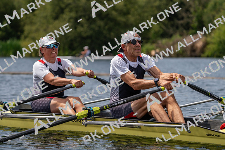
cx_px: 112
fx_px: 1250
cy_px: 75
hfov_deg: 10.3
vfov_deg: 6.9
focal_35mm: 200
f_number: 5.6
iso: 200
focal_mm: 200
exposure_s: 1/1600
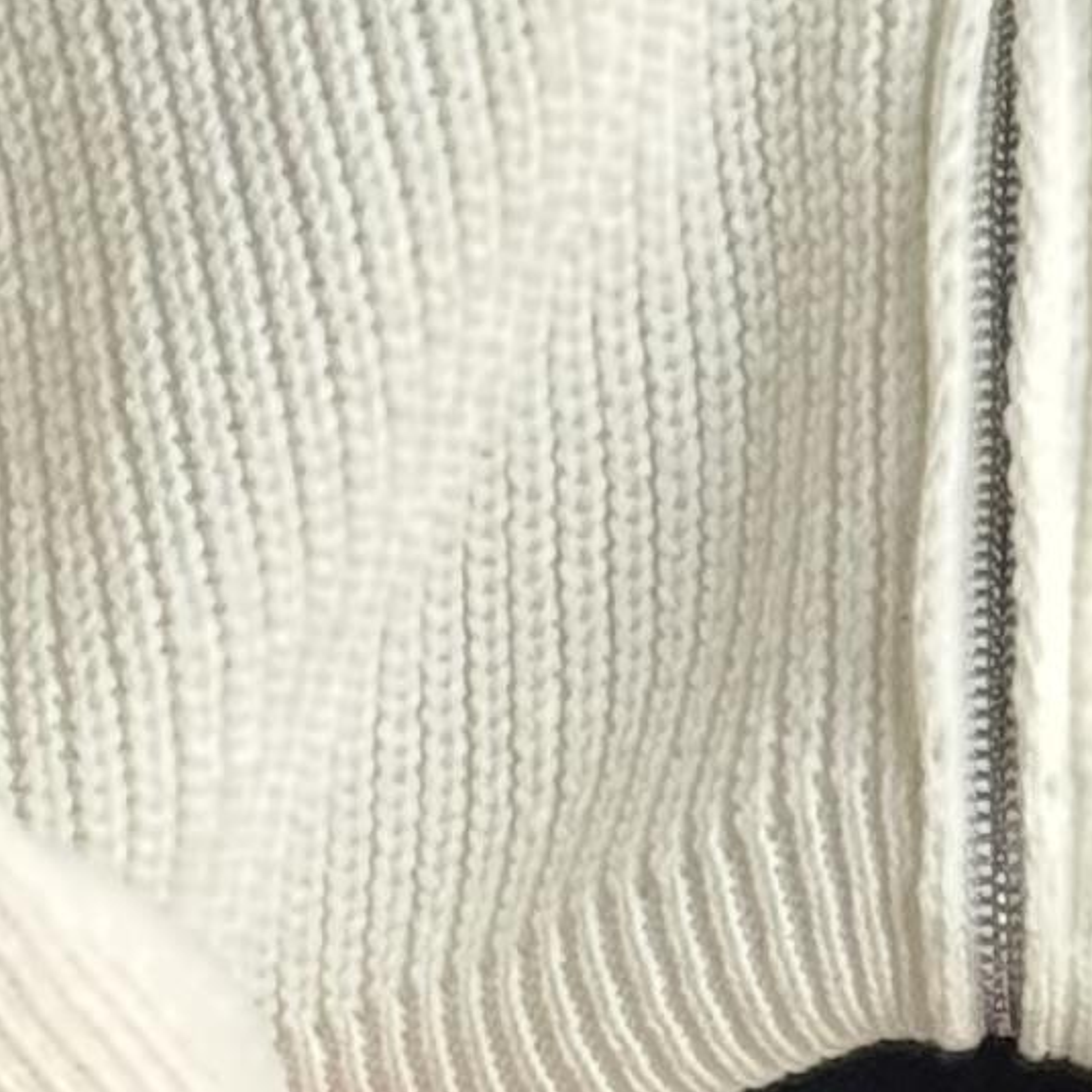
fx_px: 11385
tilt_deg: -44.8
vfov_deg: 5.1
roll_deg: +0.0
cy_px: 3895
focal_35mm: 319
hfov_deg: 5.5
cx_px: 729
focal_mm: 6.76
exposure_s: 1/60
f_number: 1.78
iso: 200
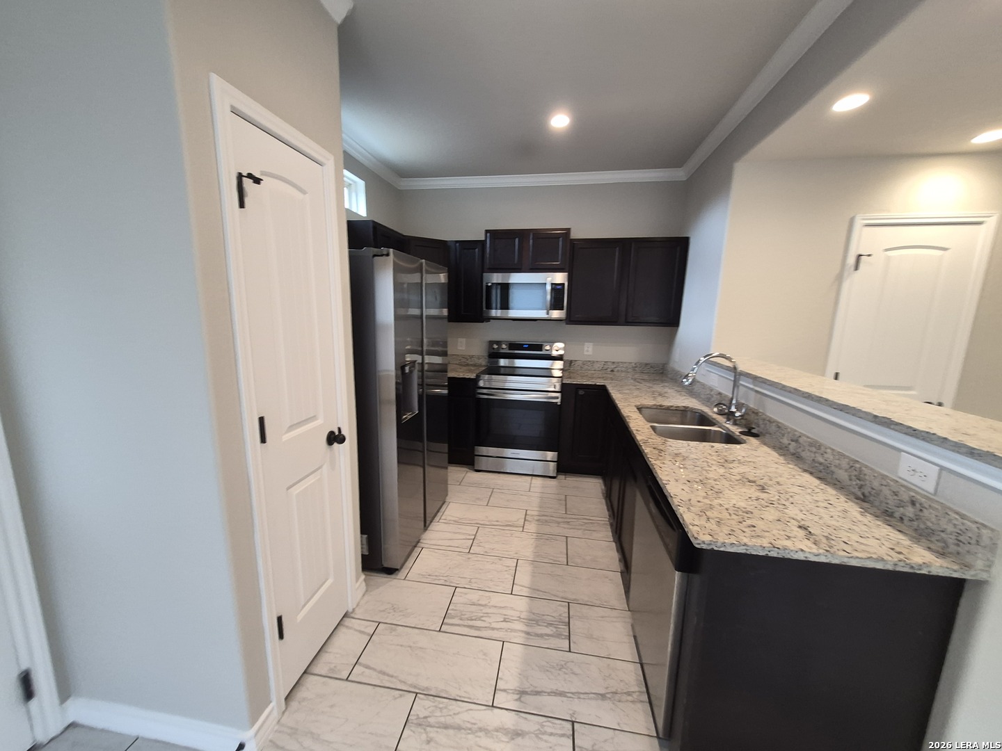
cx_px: 501
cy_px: 376
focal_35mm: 13
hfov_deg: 106.2
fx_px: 376
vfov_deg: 89.9
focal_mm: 1.74
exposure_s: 1/60
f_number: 2.2
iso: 250
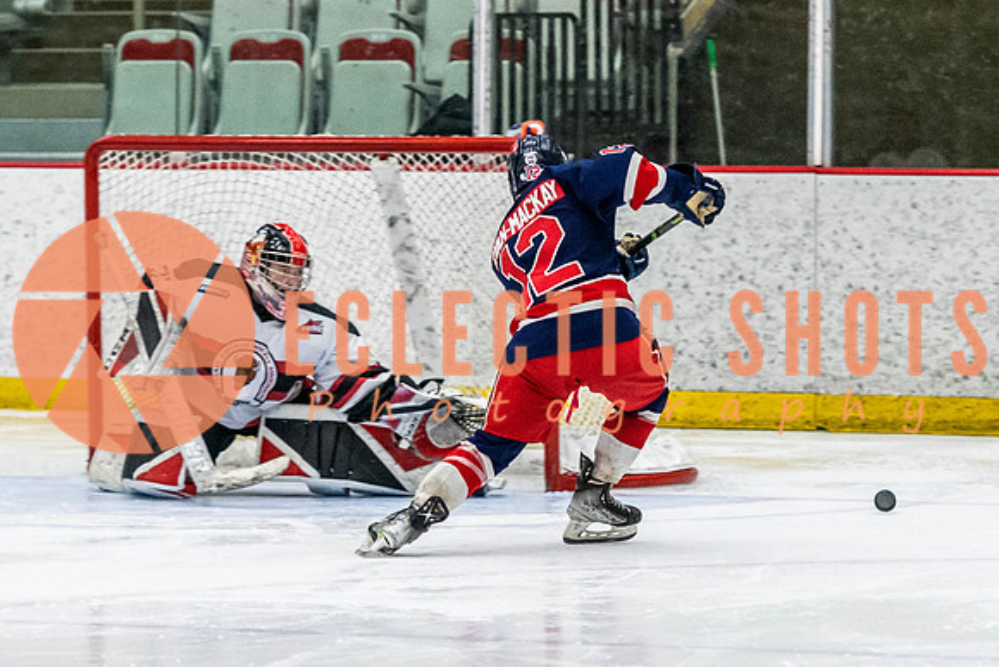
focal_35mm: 298
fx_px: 8276
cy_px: 363
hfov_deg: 6.9
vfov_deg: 4.6
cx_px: 509
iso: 3200
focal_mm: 116
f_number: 2.8
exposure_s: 1/640
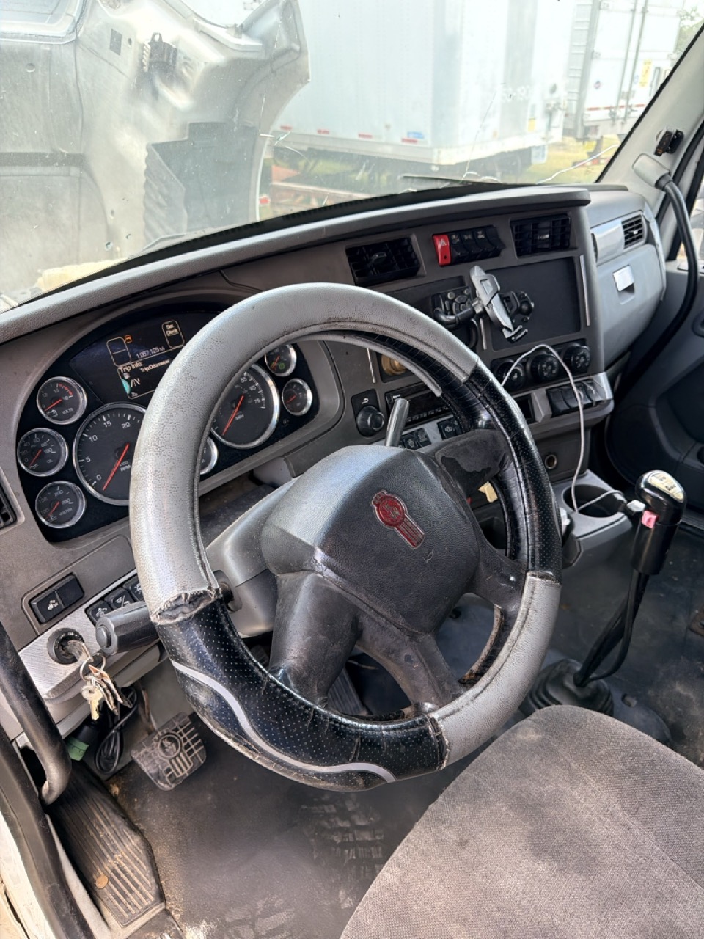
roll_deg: +0.4
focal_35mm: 24
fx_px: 651
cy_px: 470
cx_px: 352
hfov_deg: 56.8
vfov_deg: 71.6
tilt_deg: -32.7
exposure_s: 1/182
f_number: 1.78
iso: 80
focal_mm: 6.76
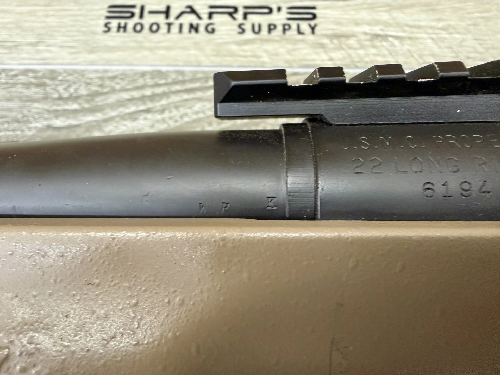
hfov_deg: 71.6
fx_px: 347
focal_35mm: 24
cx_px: 250
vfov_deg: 56.8
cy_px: 188
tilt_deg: -71.1
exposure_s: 1/60
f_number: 2.2
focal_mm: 2.22
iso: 500
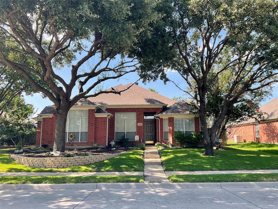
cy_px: 104
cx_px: 139
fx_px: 233
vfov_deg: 48.2
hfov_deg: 61.7
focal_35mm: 29
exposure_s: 1/683
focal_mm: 3
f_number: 1.8
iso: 25
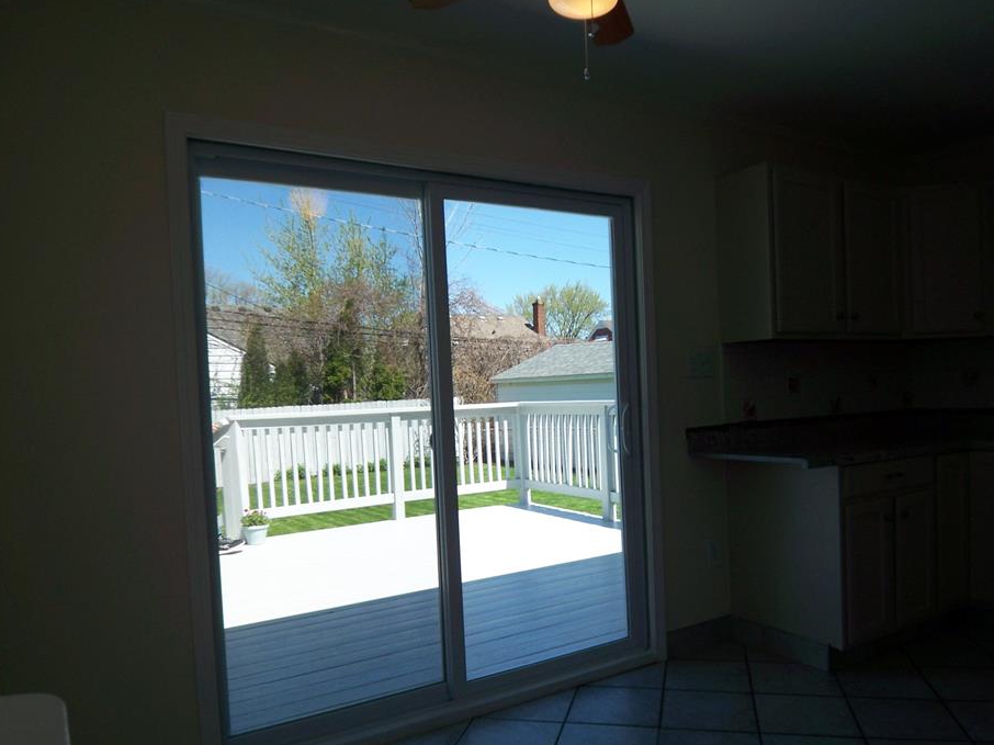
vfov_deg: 53.0
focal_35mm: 26
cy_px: 400
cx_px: 538
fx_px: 746
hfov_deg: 67.2
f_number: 2.8
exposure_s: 1/320
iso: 50
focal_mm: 3.8
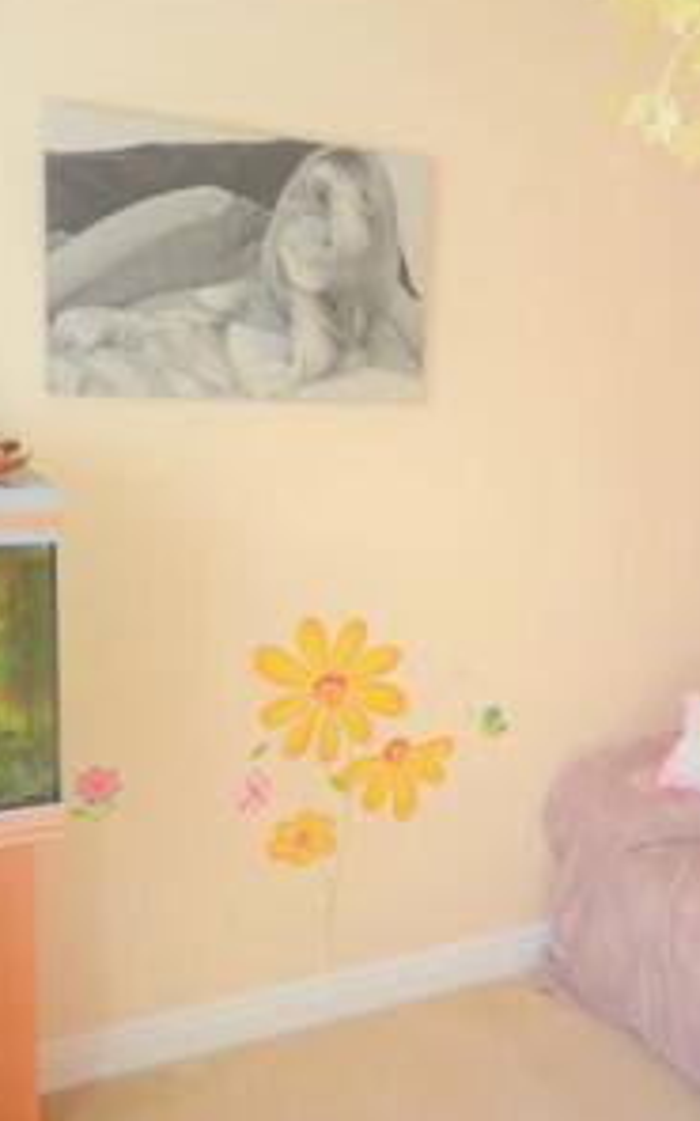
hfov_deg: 33.9
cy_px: 553
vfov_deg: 52.6
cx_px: 488
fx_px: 1133
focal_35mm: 37
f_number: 4.2
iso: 200
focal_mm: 11
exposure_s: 1/60
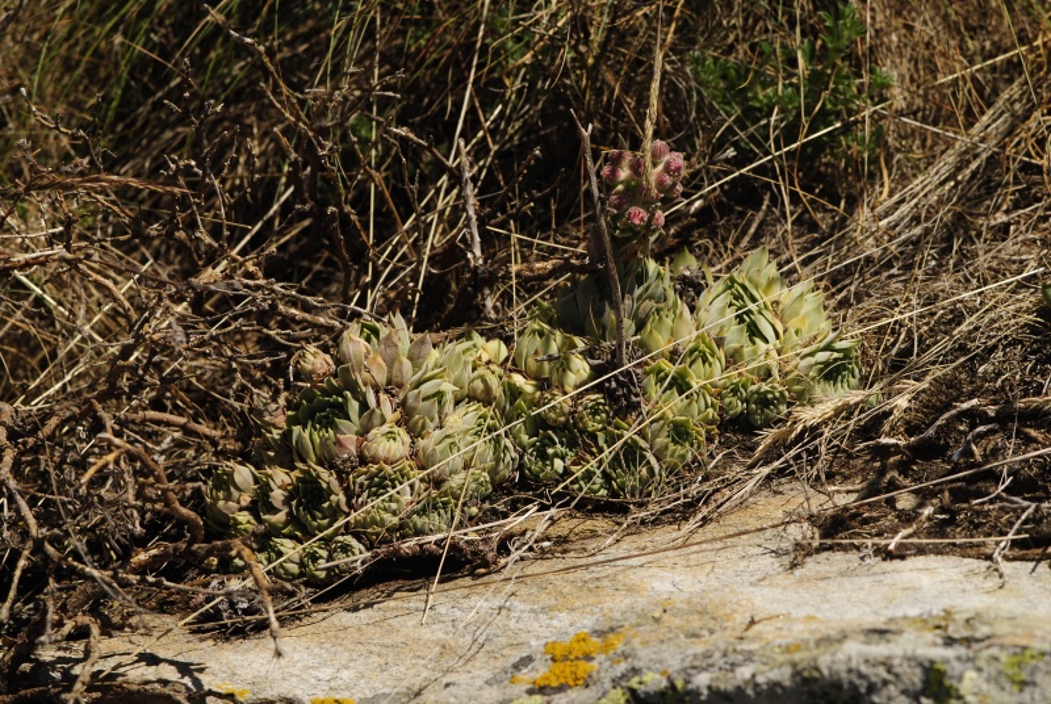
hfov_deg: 16.0
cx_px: 526
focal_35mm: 128
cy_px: 352
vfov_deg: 10.8
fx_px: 3728
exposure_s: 1/320
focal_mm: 85
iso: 100
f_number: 8
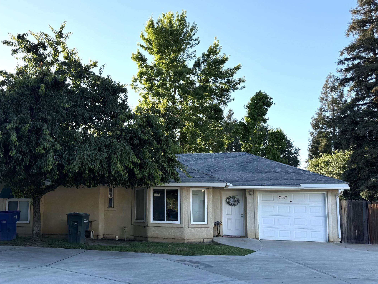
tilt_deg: +8.6
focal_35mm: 34
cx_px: 120
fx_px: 371
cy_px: 150
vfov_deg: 41.8
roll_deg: -1.1
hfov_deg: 52.7
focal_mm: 6.76
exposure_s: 1/2525
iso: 100
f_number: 1.78
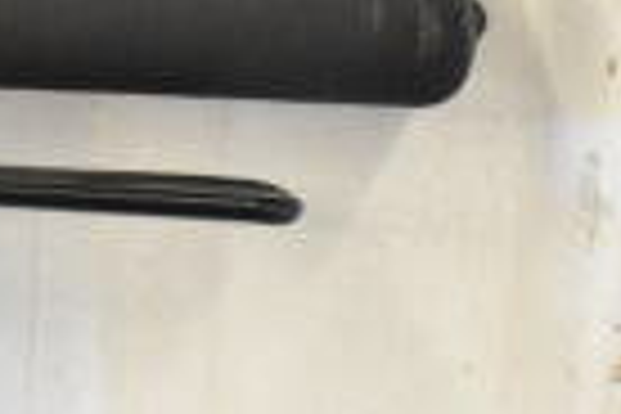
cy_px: 443
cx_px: -626
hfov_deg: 10.5
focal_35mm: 179
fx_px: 3091
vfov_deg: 7.6
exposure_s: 1/80
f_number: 4.2
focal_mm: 27
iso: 1600
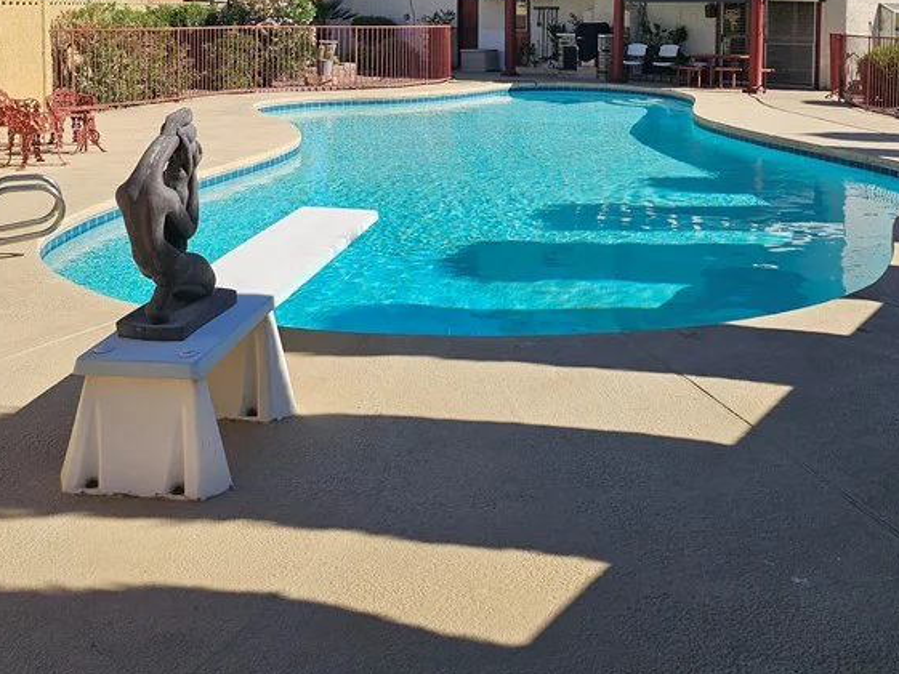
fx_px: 1091
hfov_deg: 44.7
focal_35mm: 42
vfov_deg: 32.6
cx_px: 495
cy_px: 66
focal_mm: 6.3
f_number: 1.7
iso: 10
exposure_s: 1/1024
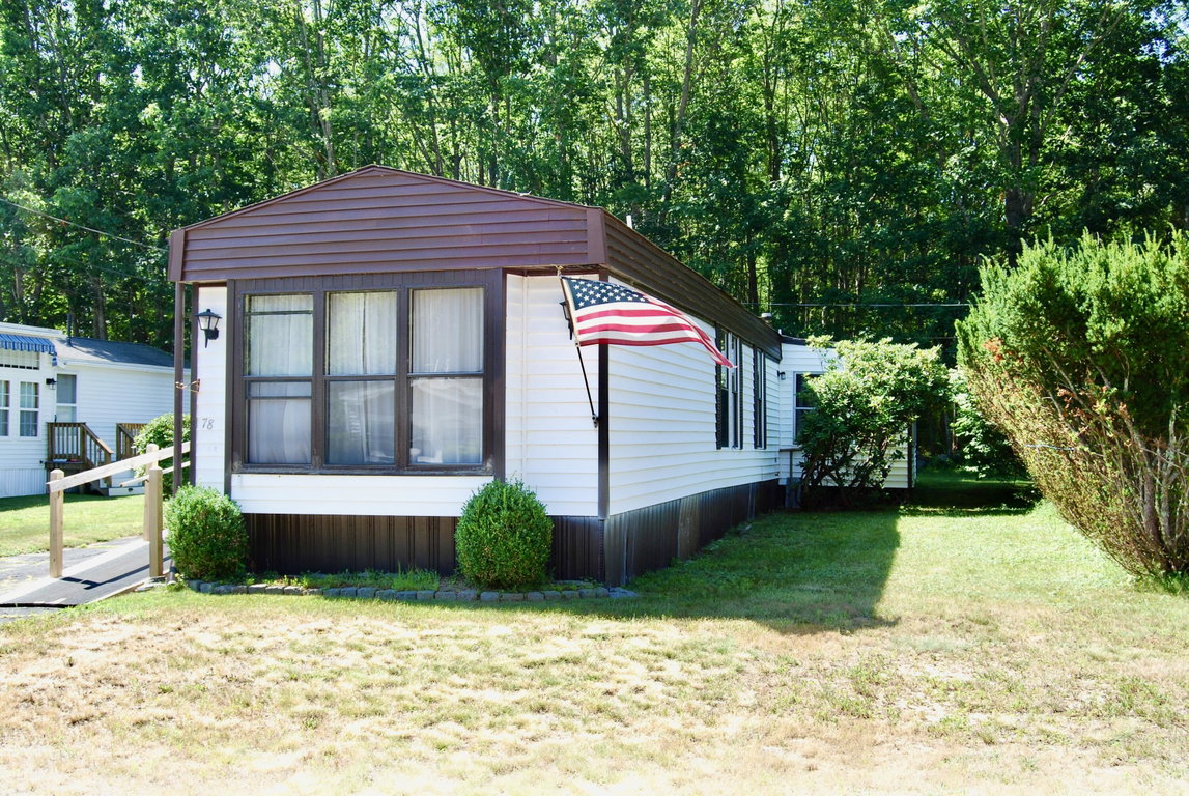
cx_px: 594
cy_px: 398
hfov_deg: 53.1
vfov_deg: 37.0
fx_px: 1191
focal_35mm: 36
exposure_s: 1/100
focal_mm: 24
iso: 200
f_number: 9
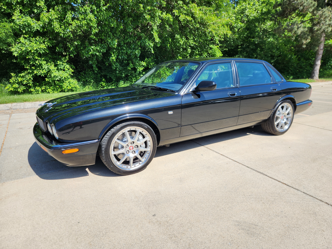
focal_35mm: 23
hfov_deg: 73.9
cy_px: 124
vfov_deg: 58.9
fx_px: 221
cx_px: 166
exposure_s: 1/1307
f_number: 1.8
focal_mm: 5.4
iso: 20
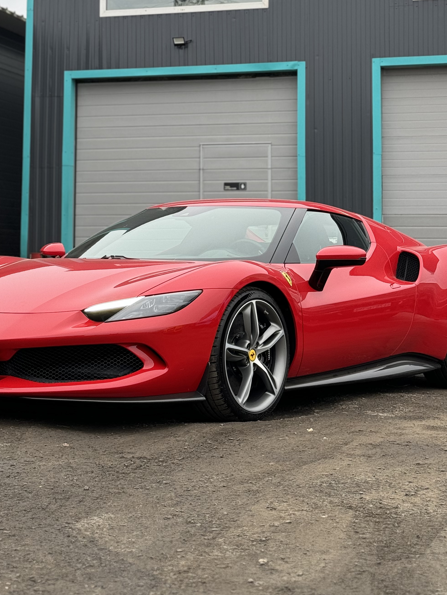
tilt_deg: +5.1
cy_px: 160
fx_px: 1274
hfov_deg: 19.9
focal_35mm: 74
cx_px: 188
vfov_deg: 26.0
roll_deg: -0.4
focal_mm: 6.76
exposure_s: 1/278
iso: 64
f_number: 1.78
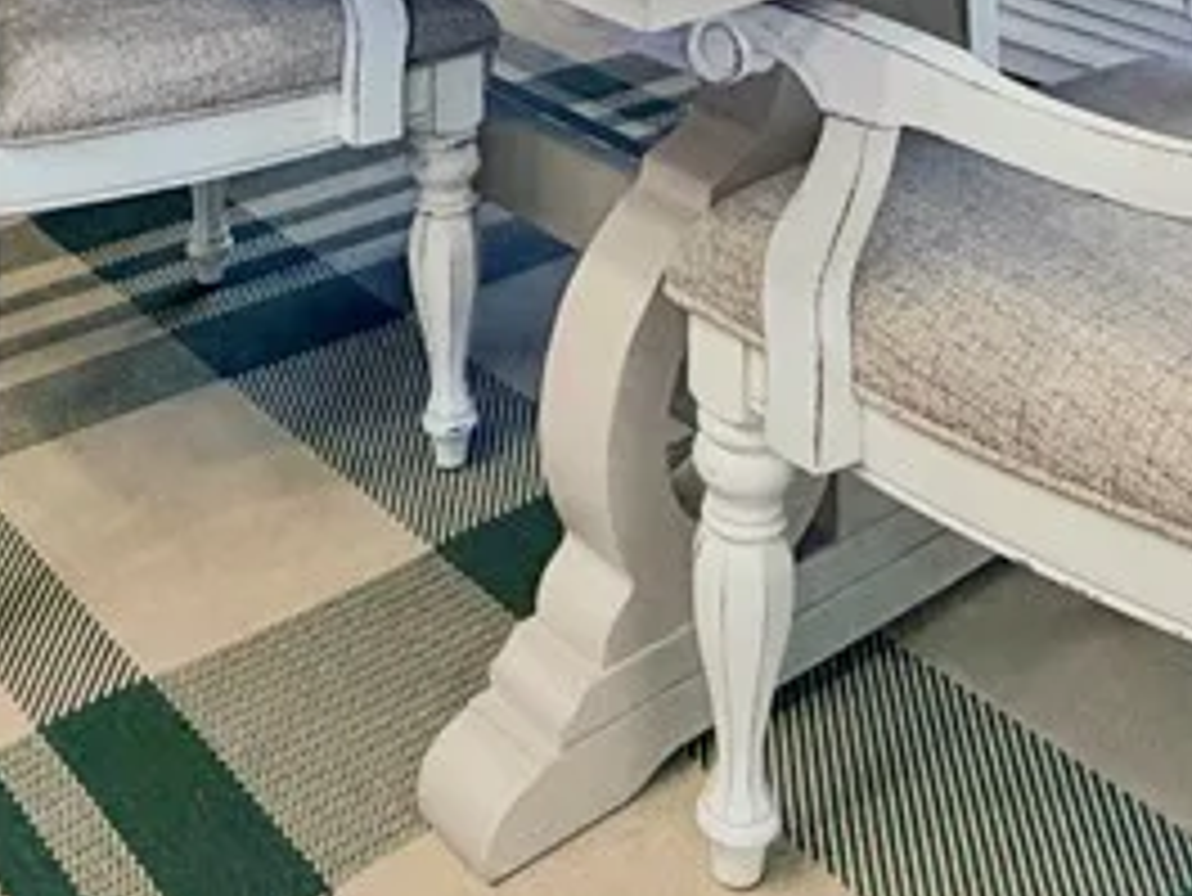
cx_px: 587
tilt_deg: +1.9
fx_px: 1860
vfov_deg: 20.7
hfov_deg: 35.5
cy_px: -624
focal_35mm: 54
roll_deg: +0.4
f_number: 2.2
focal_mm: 2.22
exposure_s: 1/120
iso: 250
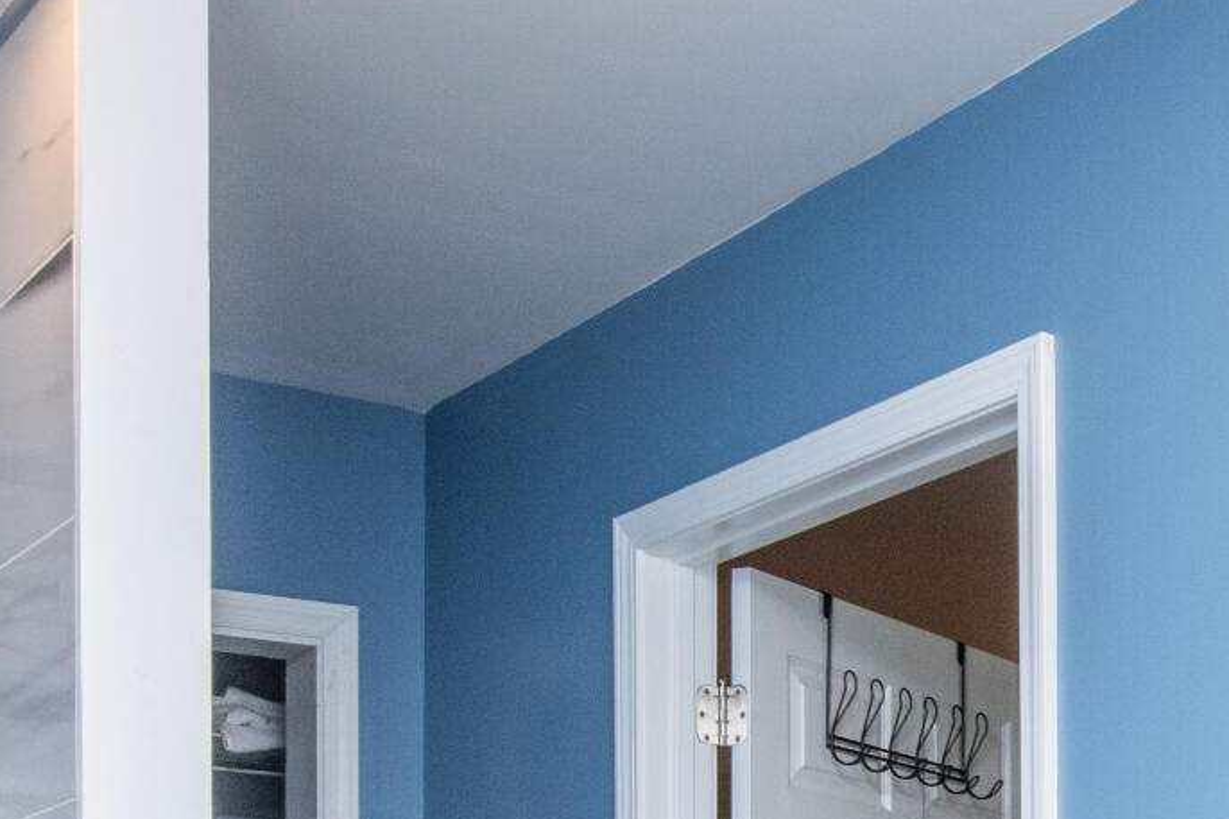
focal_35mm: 70
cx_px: 953
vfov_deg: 17.7
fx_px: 2389
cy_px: 1176
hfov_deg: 28.3
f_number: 9
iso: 400
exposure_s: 1/60
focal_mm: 16
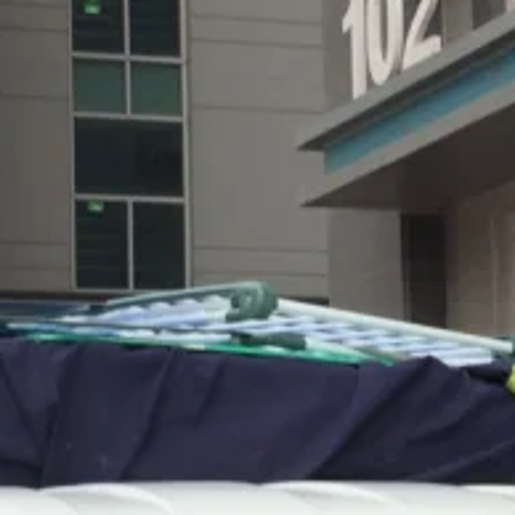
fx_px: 2272
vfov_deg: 12.9
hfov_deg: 12.9
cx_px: 438
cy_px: 398
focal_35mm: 135
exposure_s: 1/309
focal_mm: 4.15
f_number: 2.2
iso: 32
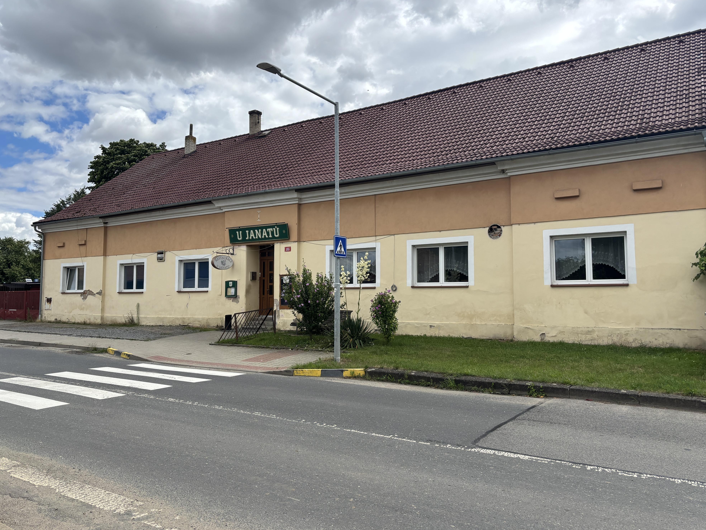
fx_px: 551
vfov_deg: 51.4
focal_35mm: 27
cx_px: 344
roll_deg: +0.7
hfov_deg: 65.3
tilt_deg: +5.8
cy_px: 262
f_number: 1.6
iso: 50
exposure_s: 1/2710
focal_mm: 5.96
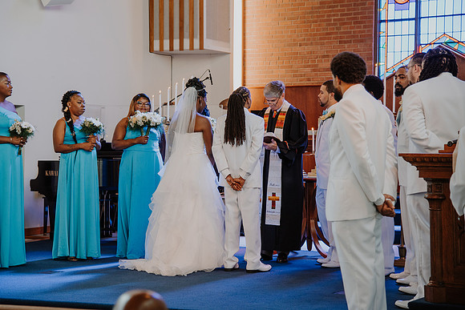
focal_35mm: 86
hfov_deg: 23.6
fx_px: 1111
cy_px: 139
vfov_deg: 15.9
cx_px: 209
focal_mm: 78
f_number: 4
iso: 800
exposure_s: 1/125
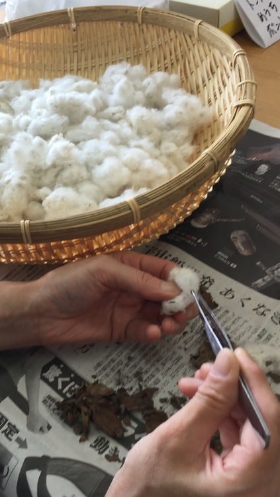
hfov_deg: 26.2
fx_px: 568
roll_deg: +12.4
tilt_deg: -44.4
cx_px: -1
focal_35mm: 43
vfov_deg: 47.4
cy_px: 247
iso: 32
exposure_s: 1/50
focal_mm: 4.15
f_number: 2.2
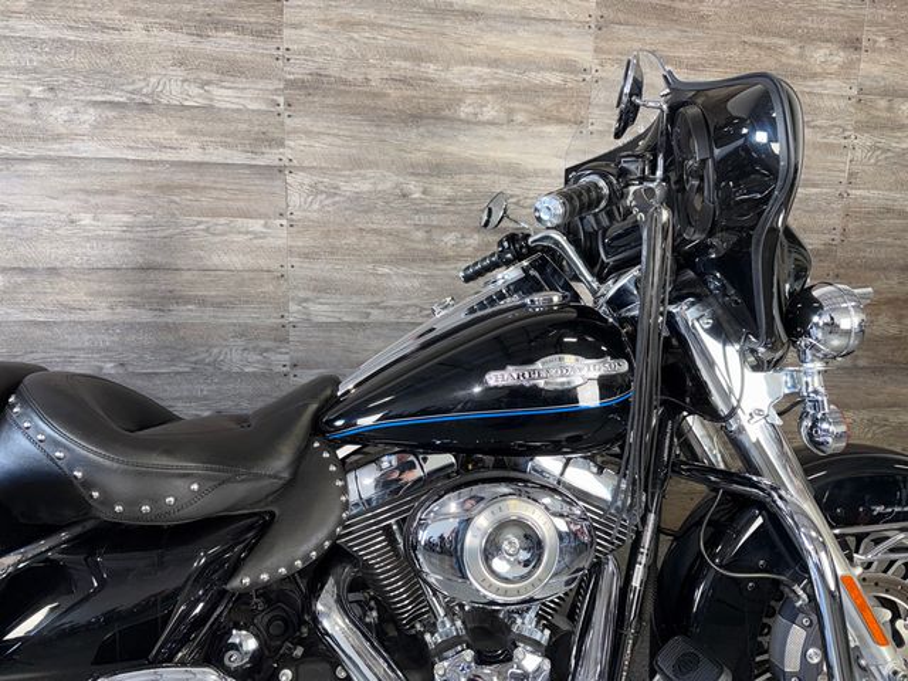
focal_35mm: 24
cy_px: 340
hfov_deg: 71.6
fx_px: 630
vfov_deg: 56.8
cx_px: 454
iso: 80
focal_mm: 6.76
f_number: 1.78
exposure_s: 1/30
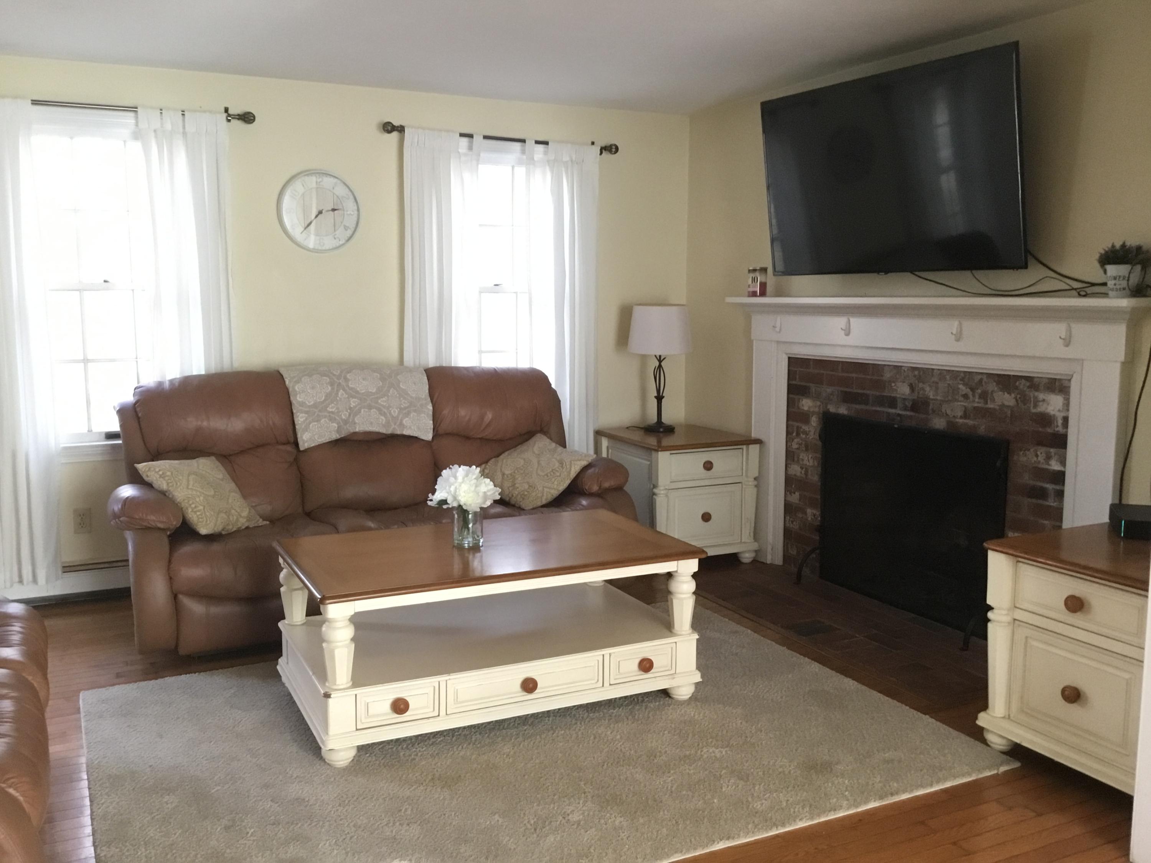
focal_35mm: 31
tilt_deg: -7.2
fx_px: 1031
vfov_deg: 45.4
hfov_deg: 58.4
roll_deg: +1.0
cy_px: 432
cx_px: 576
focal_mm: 3.3
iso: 160
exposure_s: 1/30
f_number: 2.4
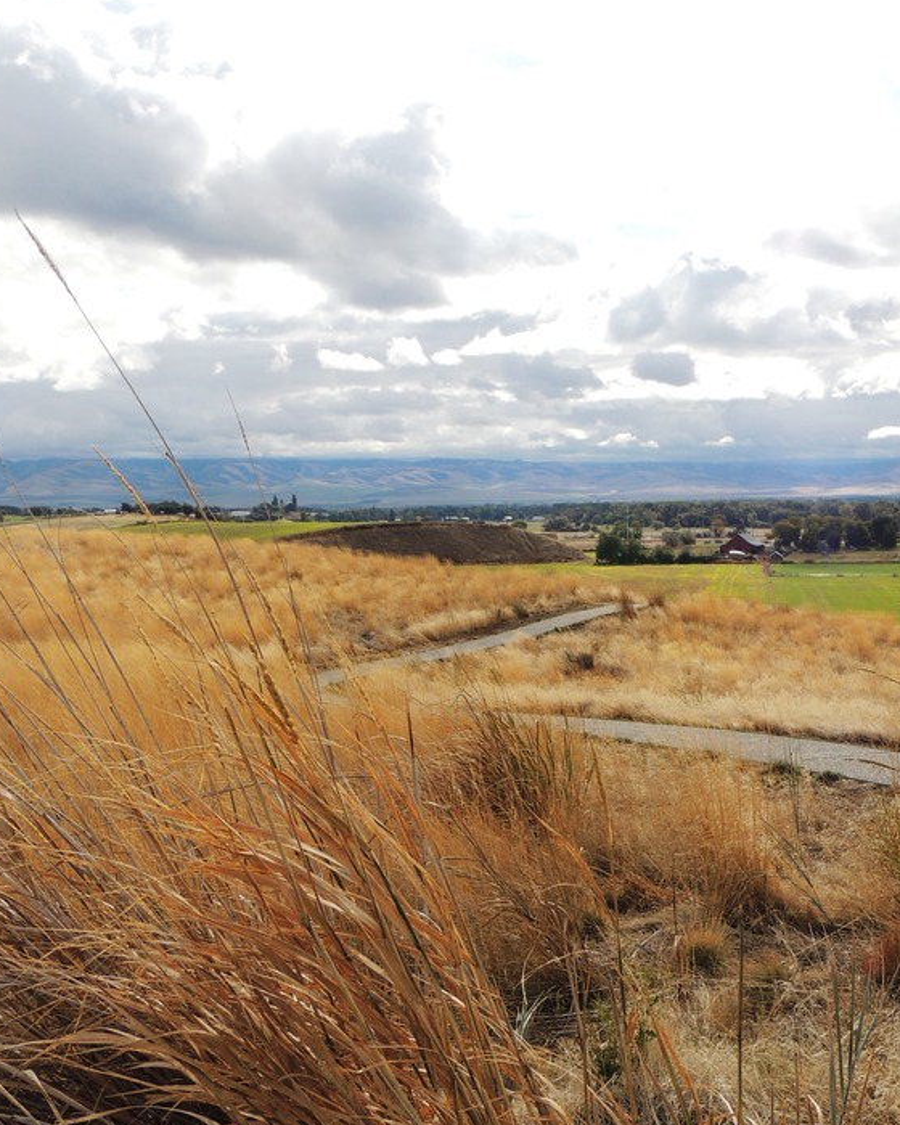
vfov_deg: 40.1
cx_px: 580
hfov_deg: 32.5
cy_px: 704
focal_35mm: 46
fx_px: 1532
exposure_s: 1/1250
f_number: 3.6
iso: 100
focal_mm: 5.8
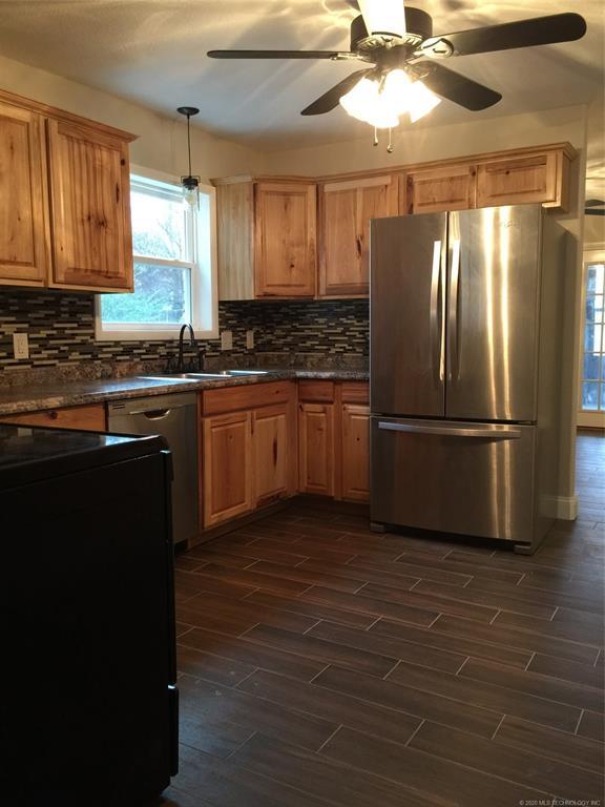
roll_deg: +1.2
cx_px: 302
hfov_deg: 48.2
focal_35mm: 29
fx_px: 676
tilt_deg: -5.5
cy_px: 404
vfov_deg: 61.7
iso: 100
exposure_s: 1/10
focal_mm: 4.15
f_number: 2.2
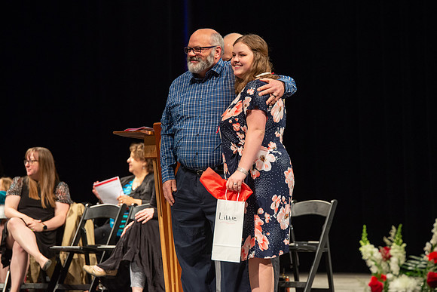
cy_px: 135
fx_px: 2250
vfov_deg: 7.4
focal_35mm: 185
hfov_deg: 11.1
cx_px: 225
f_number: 4
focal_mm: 170
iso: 1600
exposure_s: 1/100
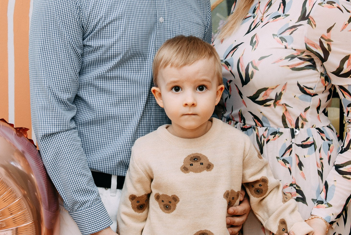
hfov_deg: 22.8
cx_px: 121
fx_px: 868
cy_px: 50
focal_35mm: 89
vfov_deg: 15.3
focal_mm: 29
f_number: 3.5
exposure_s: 1/200
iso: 160
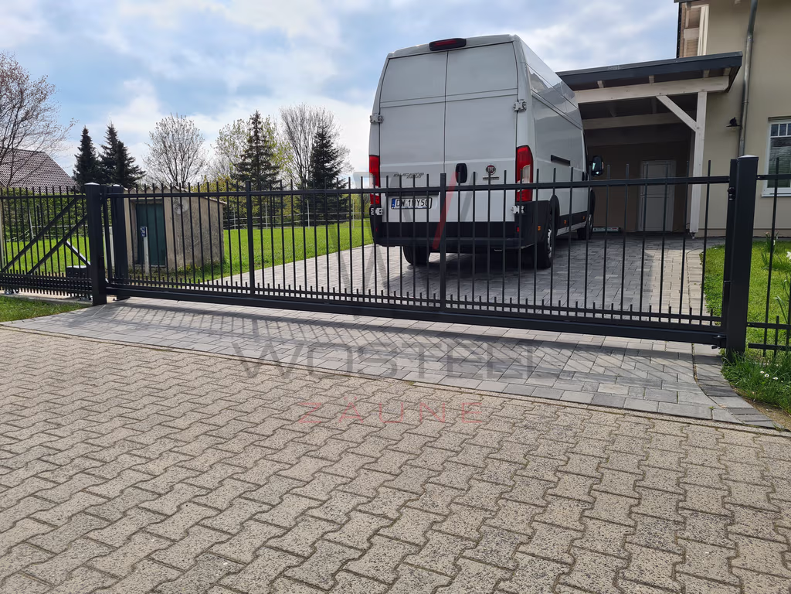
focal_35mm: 26
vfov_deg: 53.1
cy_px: 297
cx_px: 396
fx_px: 594
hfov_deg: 67.3
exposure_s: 1/2672
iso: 50
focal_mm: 5.4
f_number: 1.8
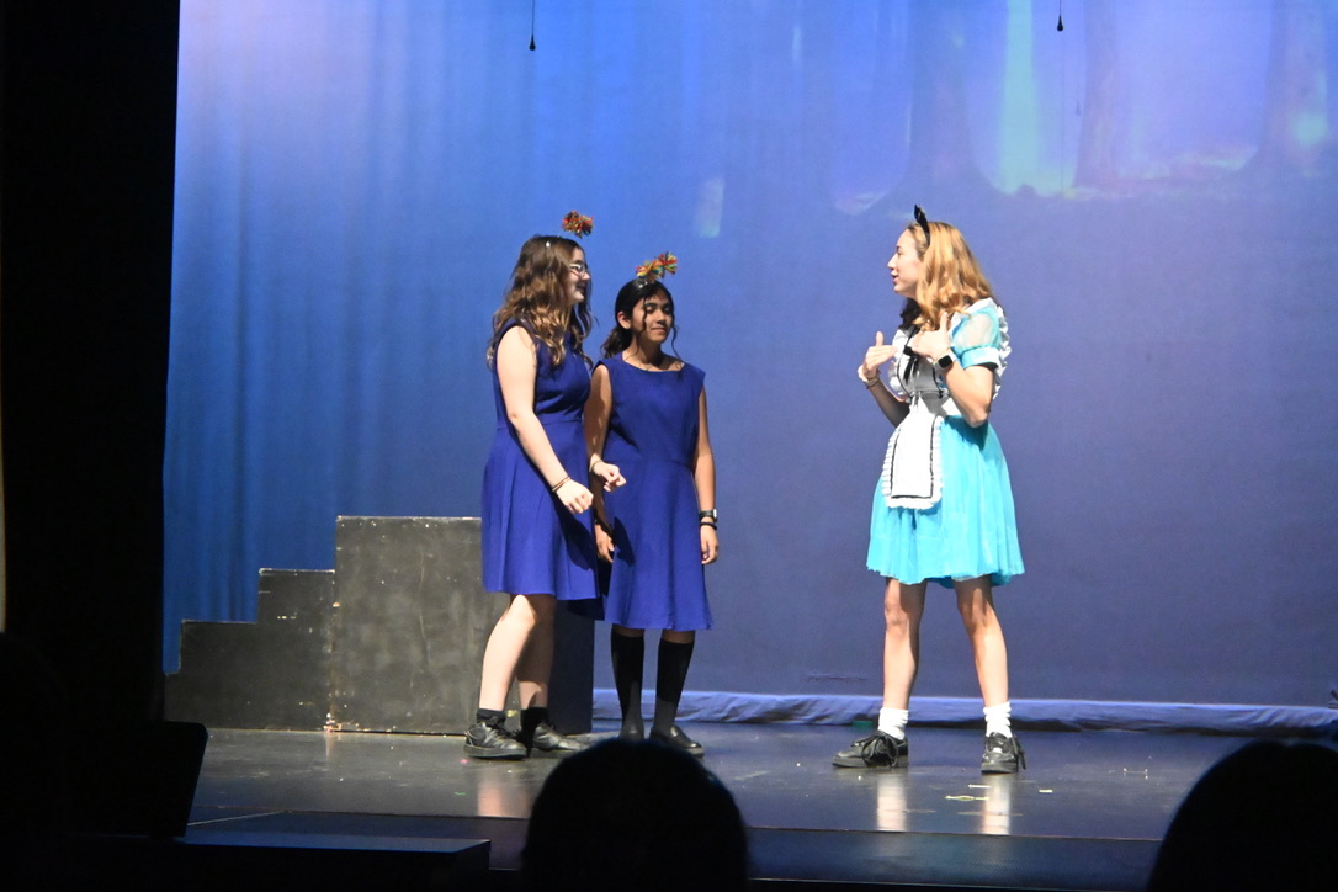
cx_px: 669
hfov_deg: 27.0
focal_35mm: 75
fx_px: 2787
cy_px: 446
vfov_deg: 18.2
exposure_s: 1/160
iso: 12800
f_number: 6.3
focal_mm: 50
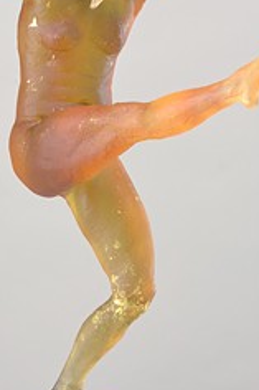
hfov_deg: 5.0
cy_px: 221
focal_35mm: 275
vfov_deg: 7.5
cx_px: 92
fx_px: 2972
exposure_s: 1/10
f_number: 11
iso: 200
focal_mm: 90
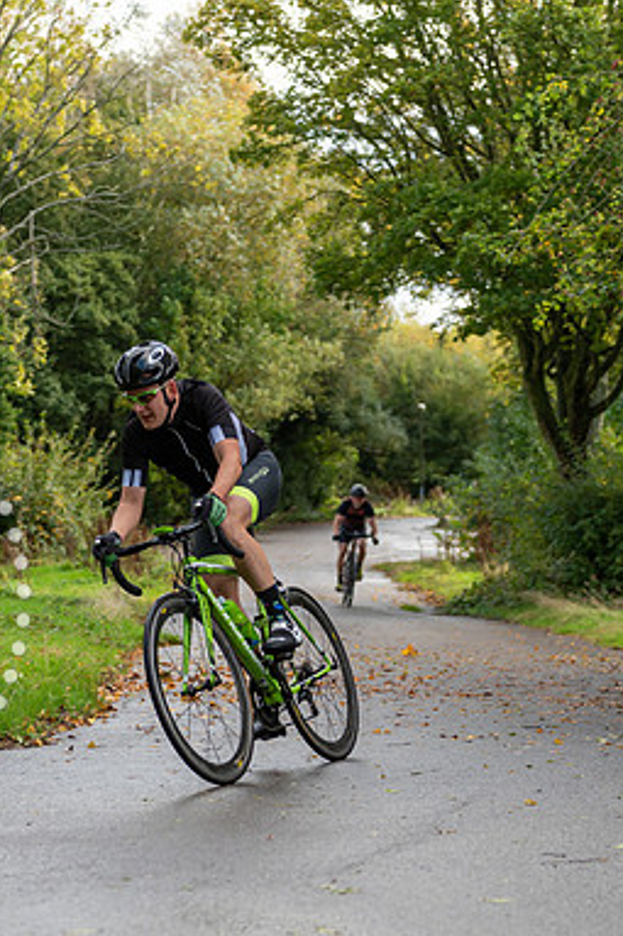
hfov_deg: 15.0
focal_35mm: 91
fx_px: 2364
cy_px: 470
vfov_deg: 22.4
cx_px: 181
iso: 200
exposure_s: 1/500
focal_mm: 60
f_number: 3.2
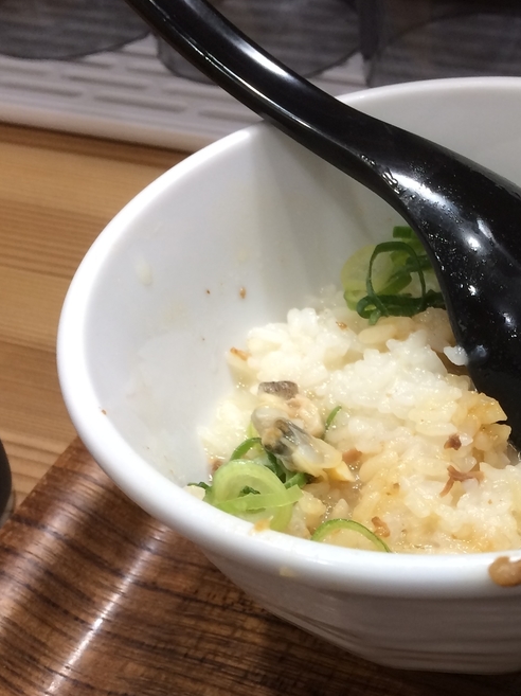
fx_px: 1065
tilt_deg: -49.8
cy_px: 565
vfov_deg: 35.0
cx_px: 455
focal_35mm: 53
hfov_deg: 26.7
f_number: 2.2
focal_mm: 4.15
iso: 64
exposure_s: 1/30
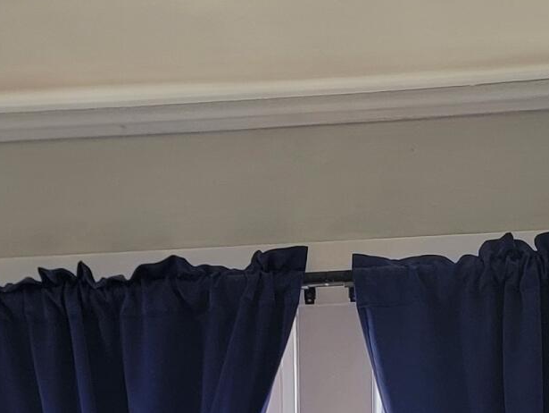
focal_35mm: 117
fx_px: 1857
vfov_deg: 11.3
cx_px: 173
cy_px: 856
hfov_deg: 16.8
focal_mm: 6.7
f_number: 1.8
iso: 64
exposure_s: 1/120
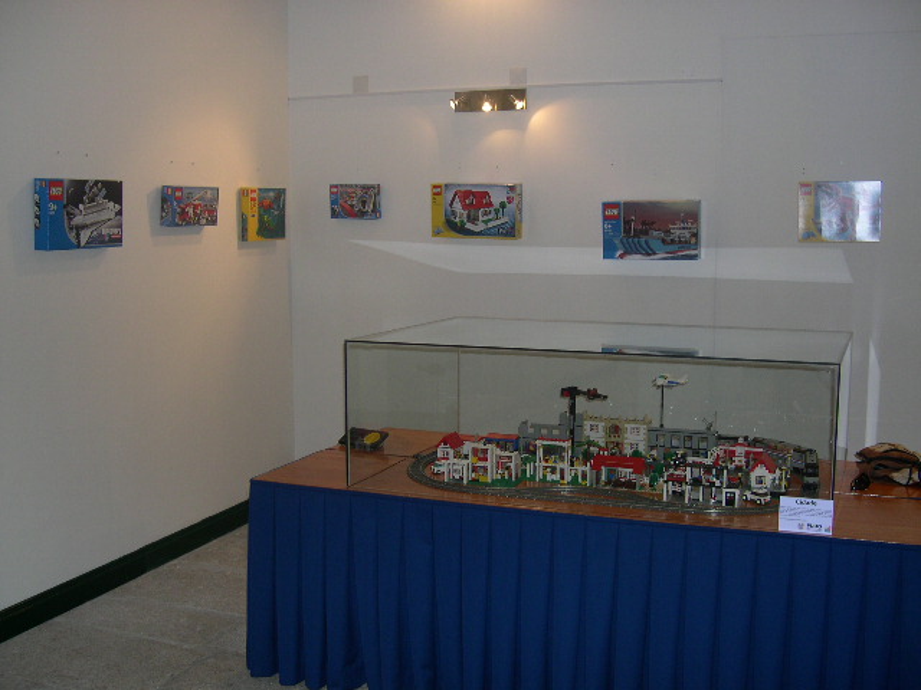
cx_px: 460
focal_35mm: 38
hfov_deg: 49.0
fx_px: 1011
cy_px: 345
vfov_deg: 37.7
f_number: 2.8
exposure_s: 1/60
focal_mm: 8
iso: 100
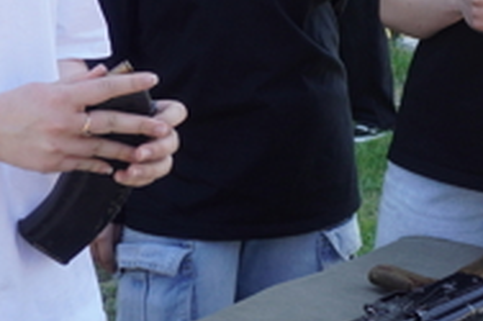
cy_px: 49
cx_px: 200
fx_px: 1287
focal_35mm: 96
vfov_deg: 14.1
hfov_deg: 21.2
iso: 100
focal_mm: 16
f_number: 3.5
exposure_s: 1/320
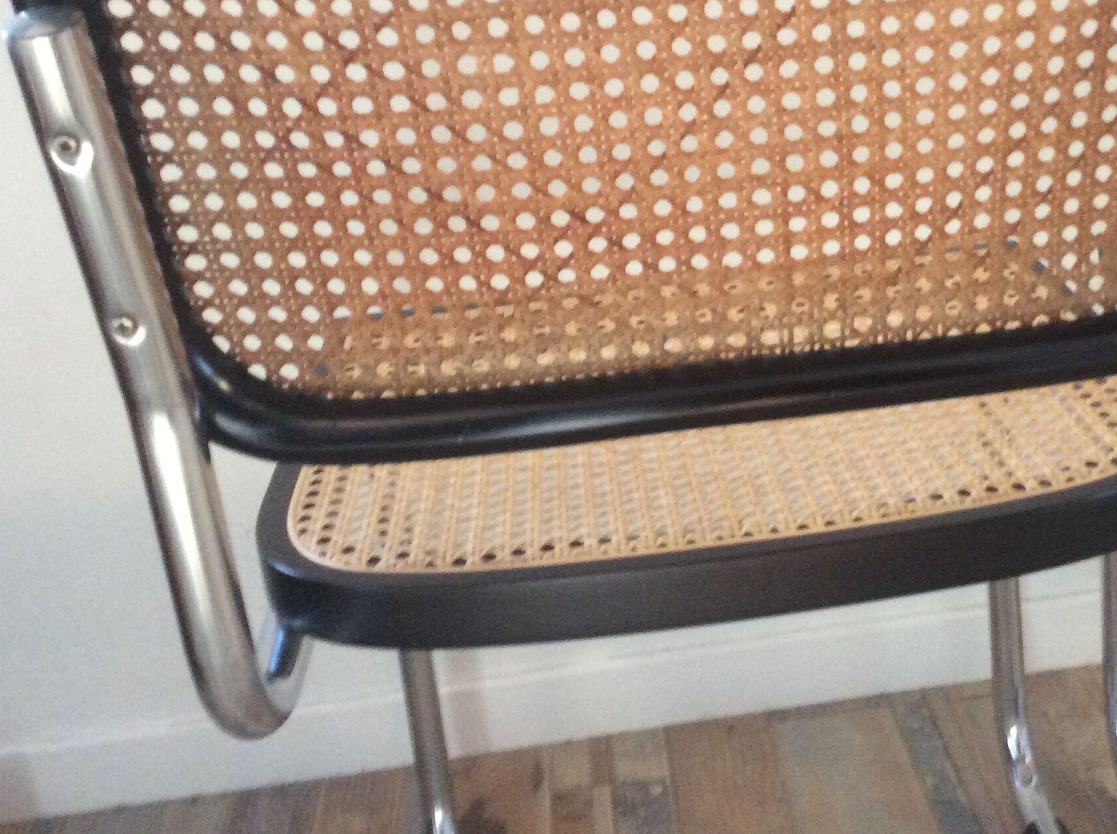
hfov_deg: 38.7
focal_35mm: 49
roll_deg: +5.3
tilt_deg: -17.9
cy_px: 267
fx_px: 1579
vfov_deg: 29.4
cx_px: 715
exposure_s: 1/25
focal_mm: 3.3
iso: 200
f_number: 2.4
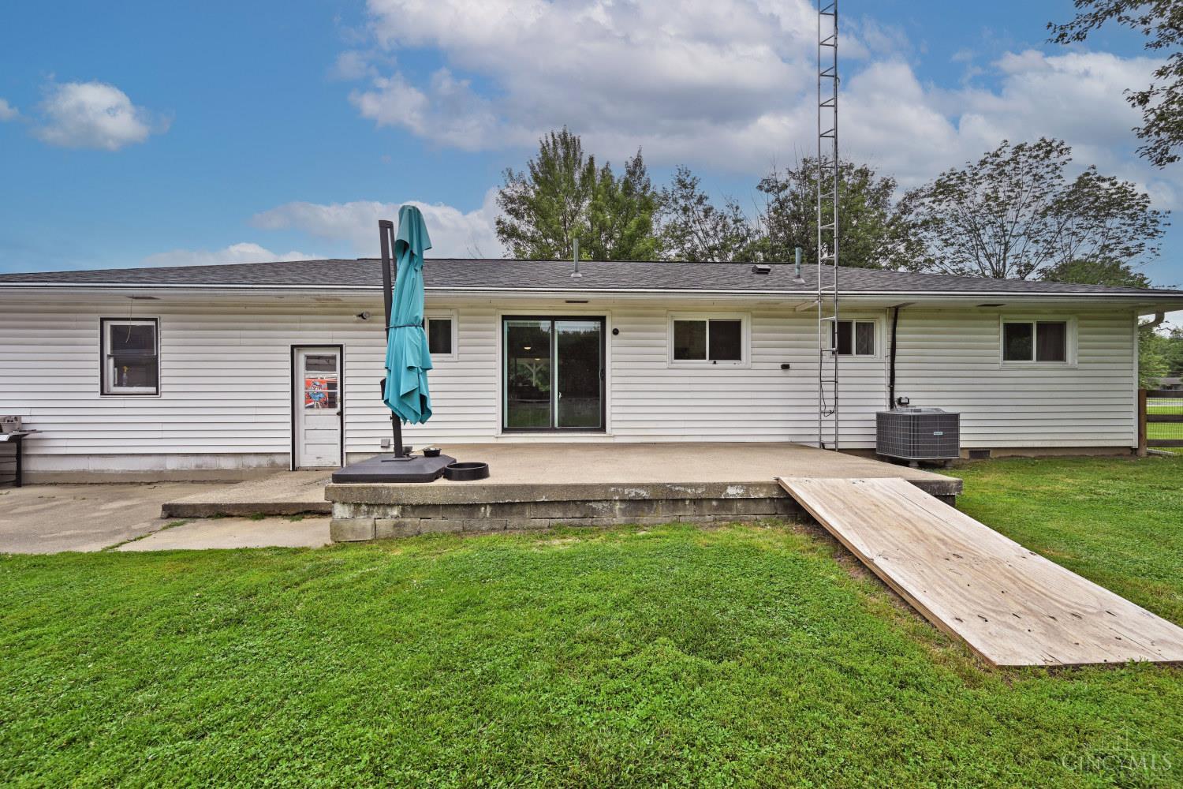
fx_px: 460
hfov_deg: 104.3
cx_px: 592
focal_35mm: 14
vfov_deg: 81.2
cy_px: 394
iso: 100
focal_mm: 14
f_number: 6.3
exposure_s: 1/320
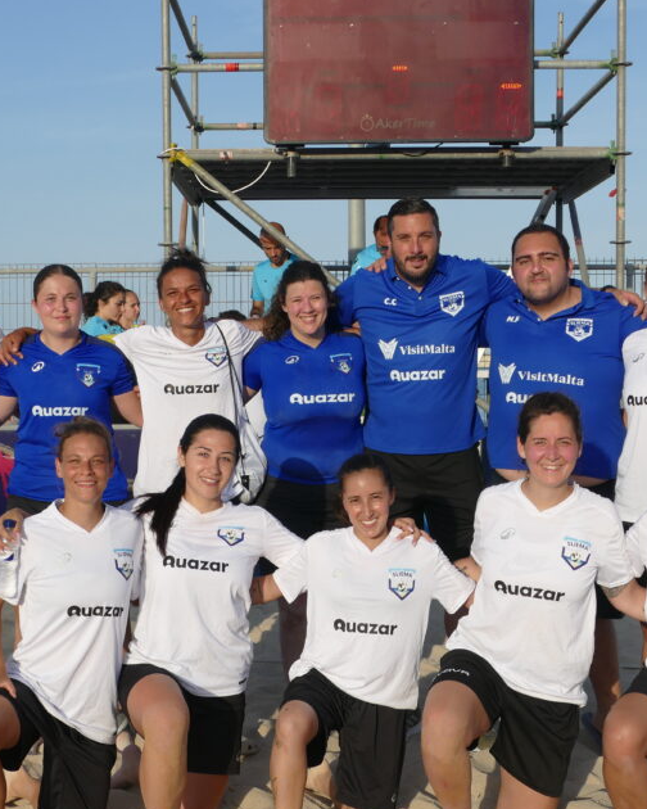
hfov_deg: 25.0
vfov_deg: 31.0
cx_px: 270
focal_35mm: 61
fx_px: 1460
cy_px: 423
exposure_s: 1/1600
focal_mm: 14.76
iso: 125
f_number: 3.5
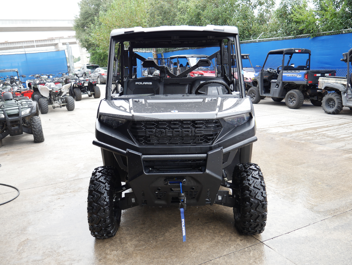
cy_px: 132
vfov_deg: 44.2
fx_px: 326
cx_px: 176
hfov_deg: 56.8
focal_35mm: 32
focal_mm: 16
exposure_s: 1/125
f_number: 3.6
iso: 200
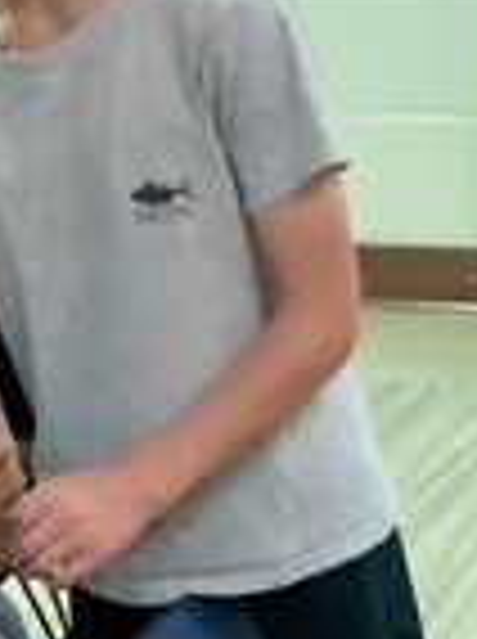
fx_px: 3465
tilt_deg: -28.6
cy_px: 1413
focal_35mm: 188
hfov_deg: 7.7
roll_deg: +2.1
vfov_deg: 9.6
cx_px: 742
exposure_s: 1/36
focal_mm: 4.25
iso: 320
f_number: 1.8
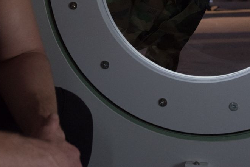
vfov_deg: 14.4
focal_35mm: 92
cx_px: 116
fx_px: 639
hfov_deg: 22.1
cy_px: -35
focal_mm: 38
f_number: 5.6
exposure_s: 1/160
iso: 2000
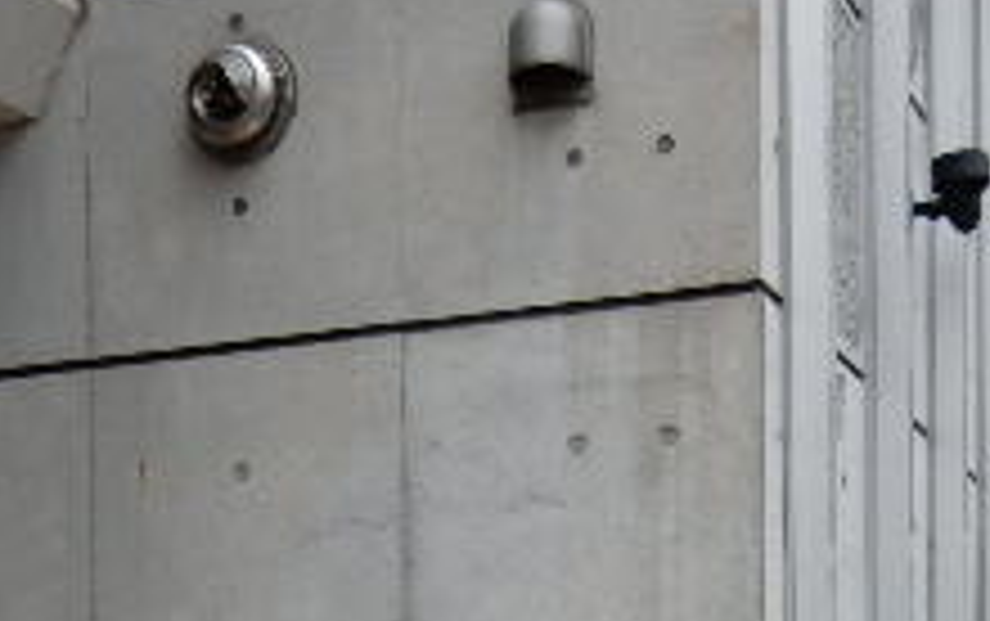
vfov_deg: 16.0
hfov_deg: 26.7
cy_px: 837
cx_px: 423
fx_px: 2080
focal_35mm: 77
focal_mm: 4.5
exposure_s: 1/100
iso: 125
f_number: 3.7
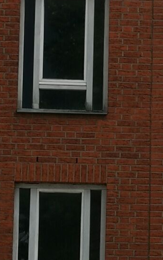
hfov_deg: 5.2
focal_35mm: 253
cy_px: 273
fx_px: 1797
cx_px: 211
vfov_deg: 8.2
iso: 50
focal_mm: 5.58
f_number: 1.8
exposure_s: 1/1701
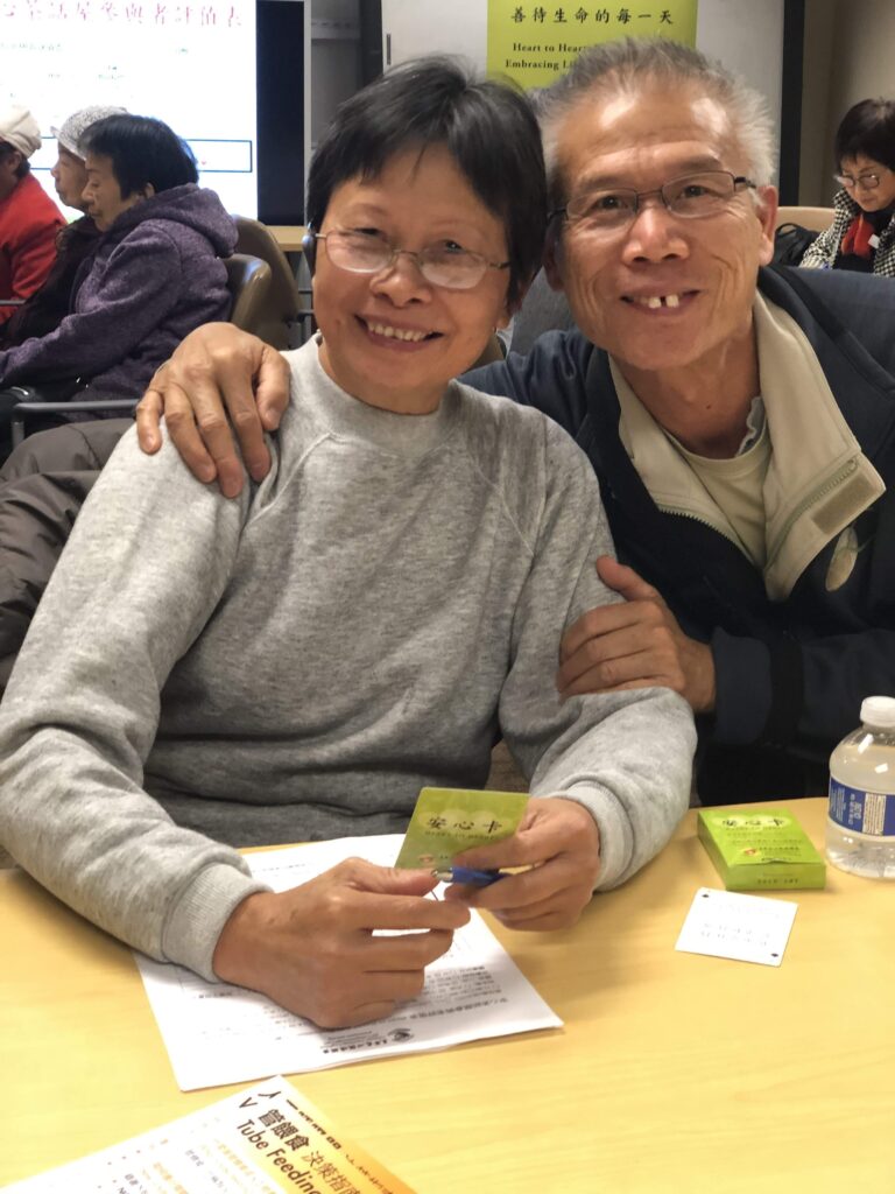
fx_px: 1793
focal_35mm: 52
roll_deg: -0.6
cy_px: 597
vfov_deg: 36.8
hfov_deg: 28.0
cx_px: 448
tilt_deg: -15.2
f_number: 2.4
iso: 125
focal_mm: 6
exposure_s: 1/22
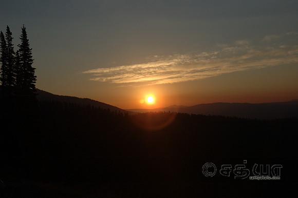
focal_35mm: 66
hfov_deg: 30.5
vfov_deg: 20.6
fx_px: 546
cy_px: 99
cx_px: 149
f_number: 9
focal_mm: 44
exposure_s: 1/320
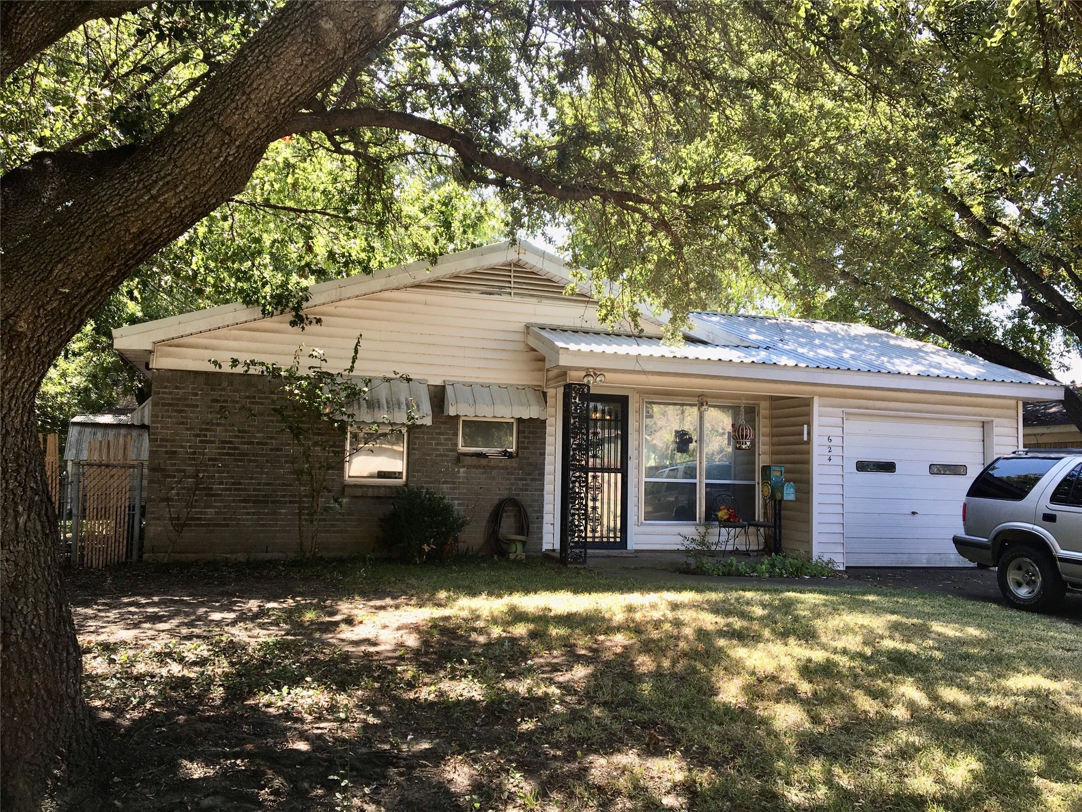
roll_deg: -0.4
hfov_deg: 61.7
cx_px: 541
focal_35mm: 29
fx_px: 906
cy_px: 406
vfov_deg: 48.2
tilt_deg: +5.3
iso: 25
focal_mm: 4.15
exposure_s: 1/200
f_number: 2.2
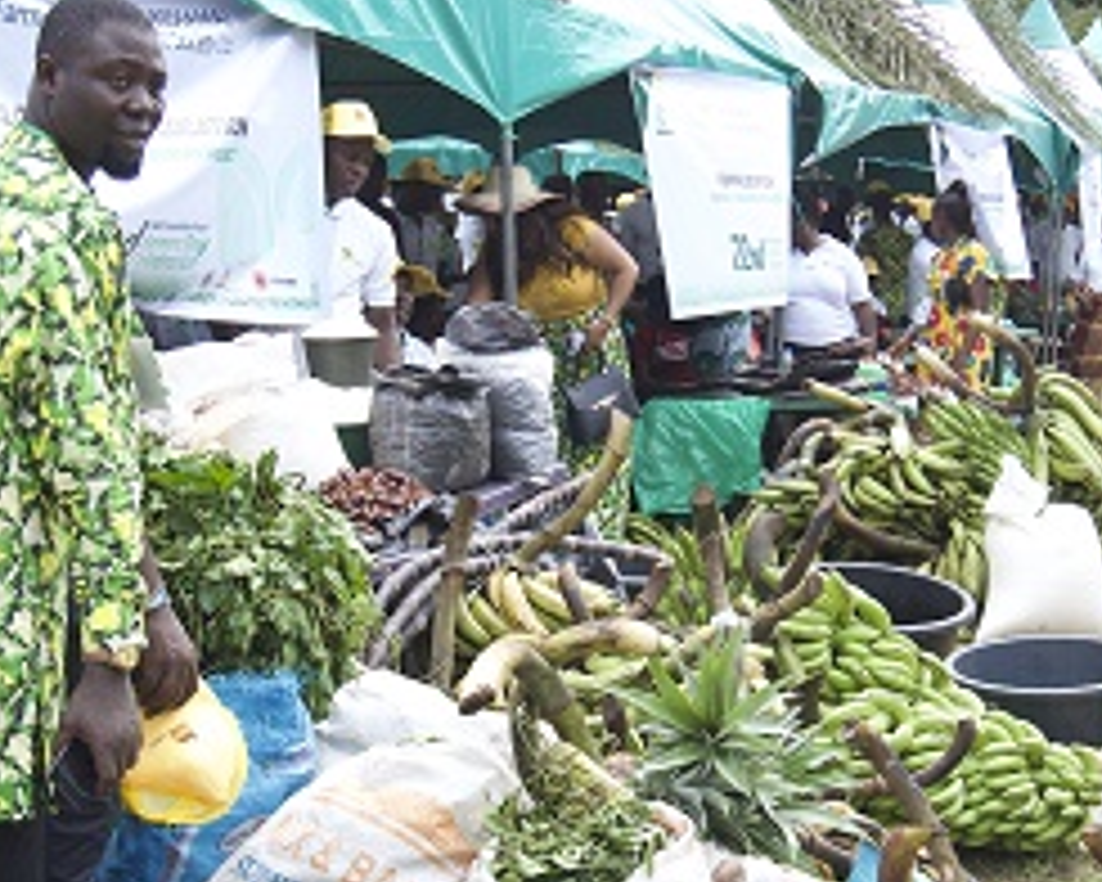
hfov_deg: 30.9
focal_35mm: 61
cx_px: 681
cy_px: 472
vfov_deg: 25.0
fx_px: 1986
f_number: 5.6
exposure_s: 1/640
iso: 400
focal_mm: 23
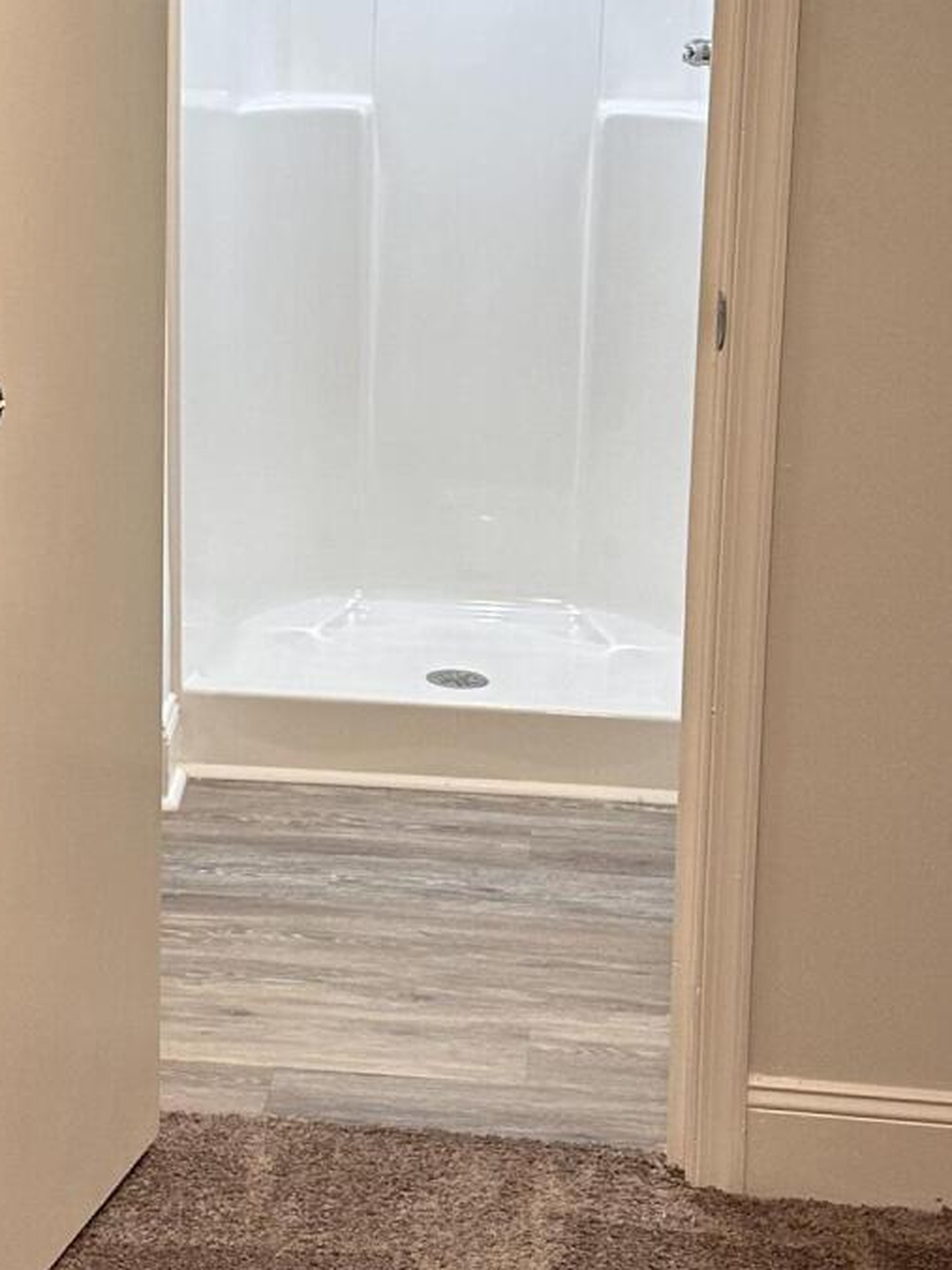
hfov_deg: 20.6
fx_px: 2603
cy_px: 389
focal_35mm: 71
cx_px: 272
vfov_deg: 27.2
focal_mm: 6.86
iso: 200
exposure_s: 1/120
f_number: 1.78
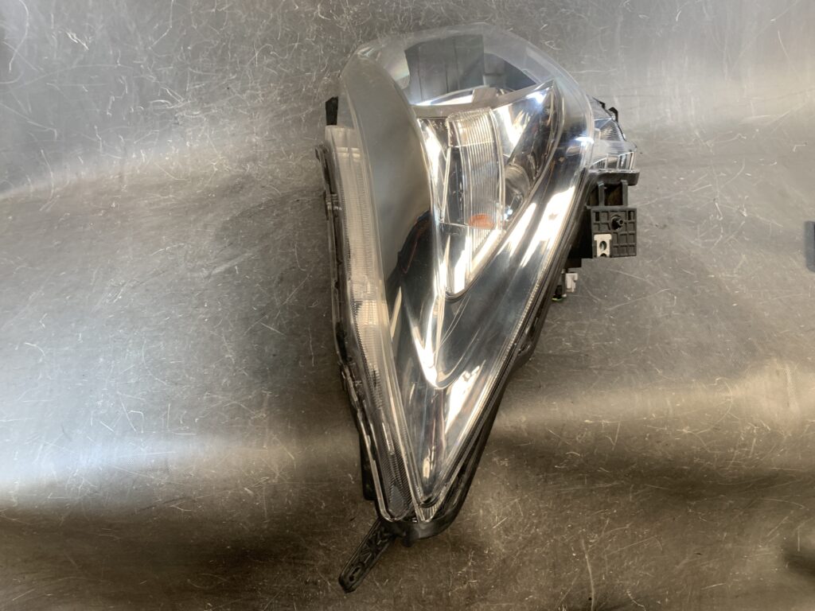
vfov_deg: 53.1
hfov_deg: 67.3
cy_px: 306
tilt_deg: -47.2
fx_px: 612
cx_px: 408
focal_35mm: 26
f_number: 1.8
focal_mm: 4.25
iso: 100
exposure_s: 1/60
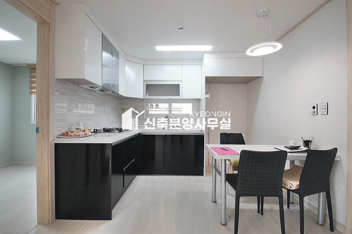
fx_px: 147
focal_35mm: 15
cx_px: 176
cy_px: 117
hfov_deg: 100.4
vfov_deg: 77.2
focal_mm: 10
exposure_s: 1/25
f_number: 9
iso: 800
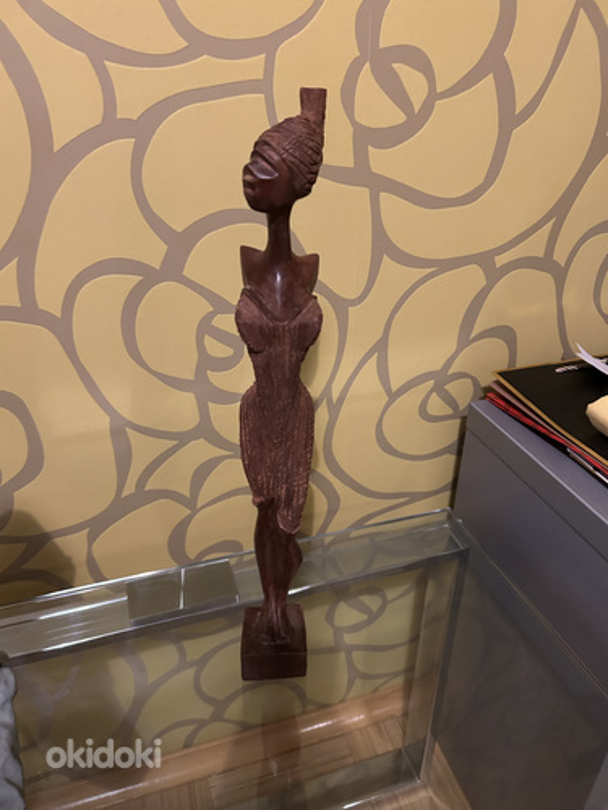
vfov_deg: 67.3
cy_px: 405
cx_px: 304
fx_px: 609
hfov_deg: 53.1
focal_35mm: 26
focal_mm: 5.7
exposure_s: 1/35
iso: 640
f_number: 1.5
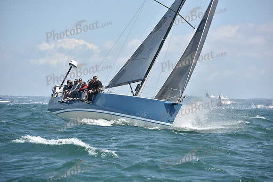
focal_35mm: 200
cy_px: 91
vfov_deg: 6.9
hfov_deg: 10.3
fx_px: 1517
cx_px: 136
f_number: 6.3
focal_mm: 200
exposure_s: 1/1250
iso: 250
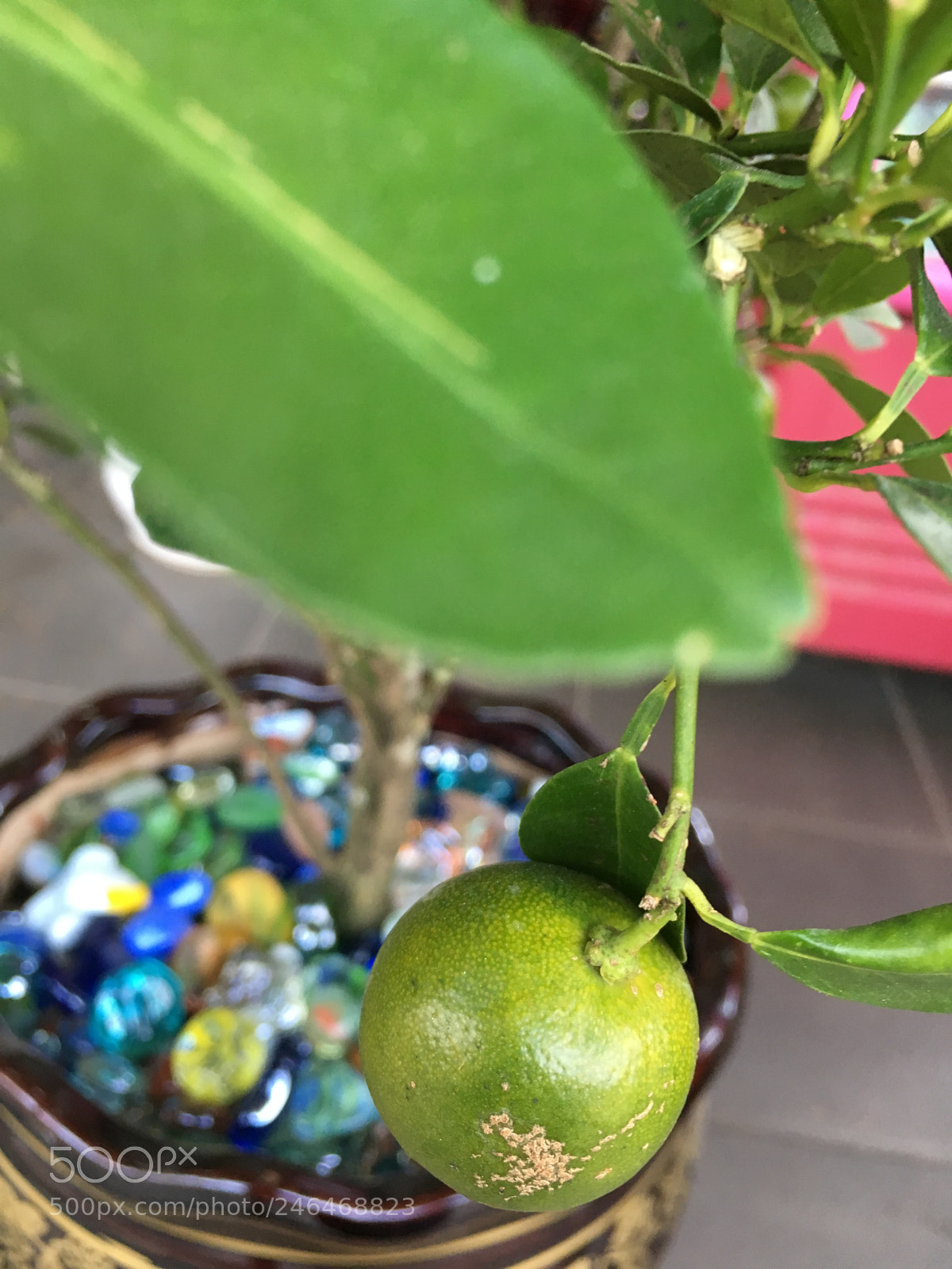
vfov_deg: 61.7
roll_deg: -8.7
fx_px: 1063
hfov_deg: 48.2
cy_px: 634
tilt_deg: -26.9
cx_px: 476
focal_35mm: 29
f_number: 2.2
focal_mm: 4.15
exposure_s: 1/33
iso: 100
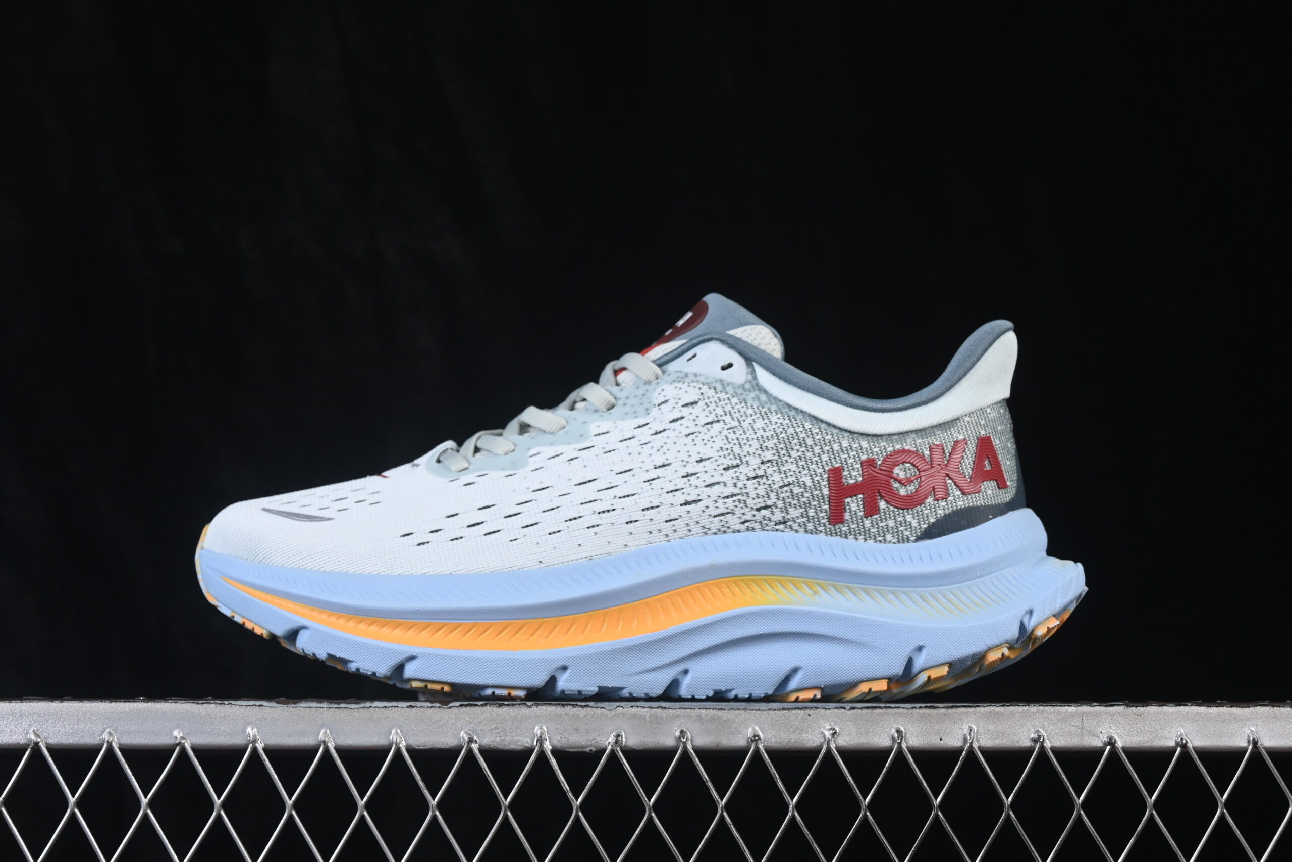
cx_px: 646
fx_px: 2692
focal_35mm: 75
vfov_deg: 18.2
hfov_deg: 27.0
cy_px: 431
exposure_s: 1/80
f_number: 8
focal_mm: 50
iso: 160
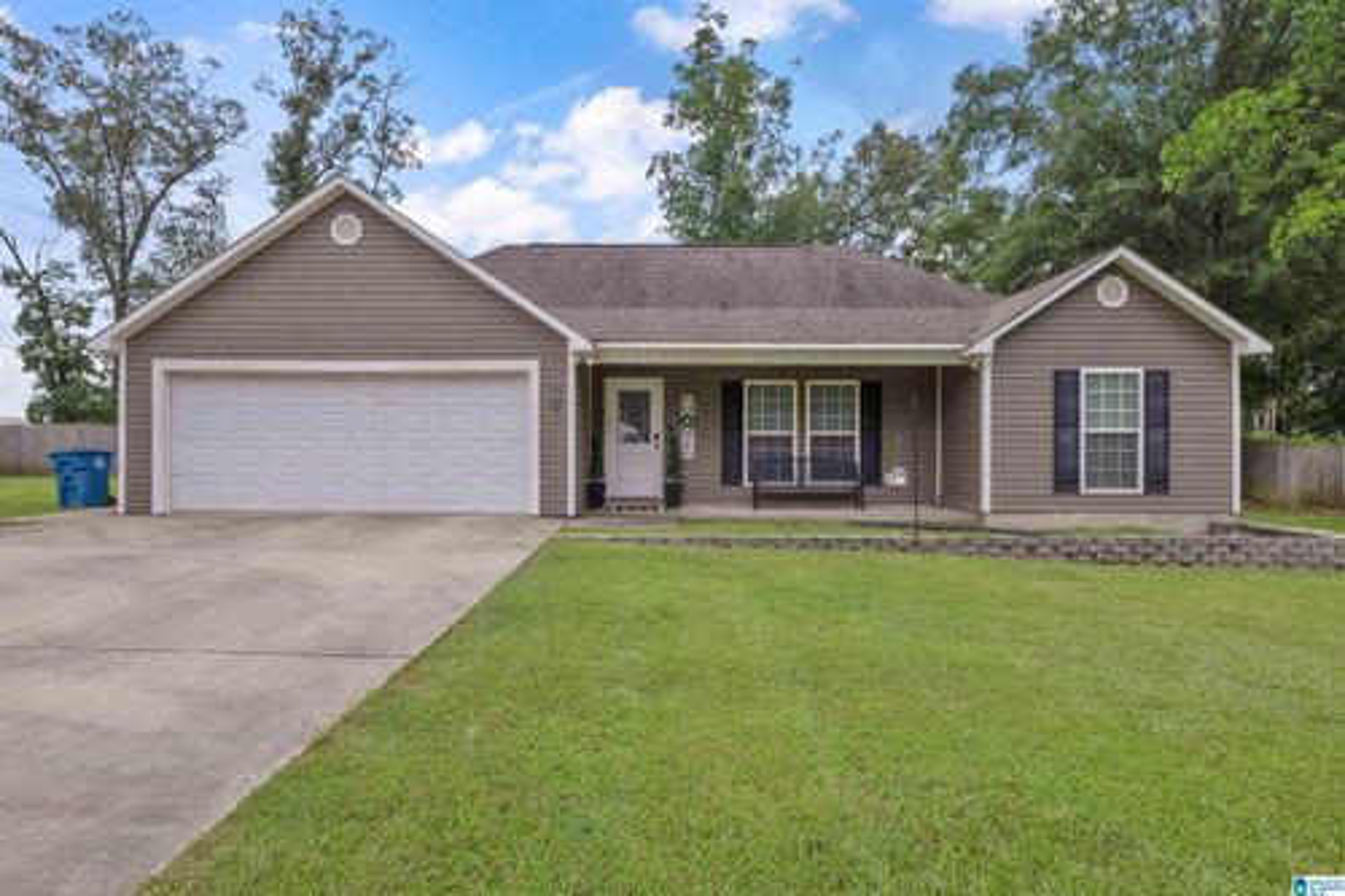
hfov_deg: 78.6
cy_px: 448
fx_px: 822
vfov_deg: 57.2
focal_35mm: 22
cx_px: 672
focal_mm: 22
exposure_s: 1/250
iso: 100
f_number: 8
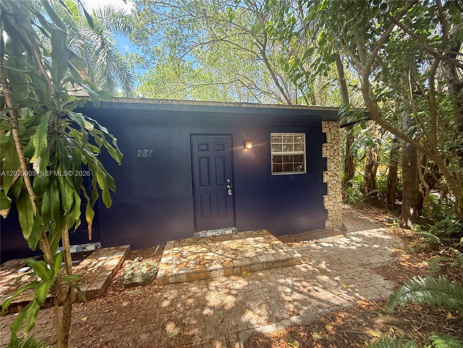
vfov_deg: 85.7
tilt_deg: -1.2
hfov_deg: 102.1
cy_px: 174
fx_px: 187
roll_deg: +1.7
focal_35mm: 14
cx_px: 232
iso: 100
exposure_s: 1/99
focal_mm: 2.22
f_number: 2.2
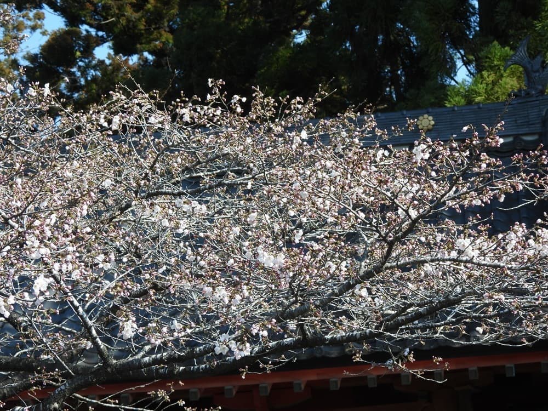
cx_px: 274
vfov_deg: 11.9
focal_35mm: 125
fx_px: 1979
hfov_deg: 15.8
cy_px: 206
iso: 100
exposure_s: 1/400
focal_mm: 22.3
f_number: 4
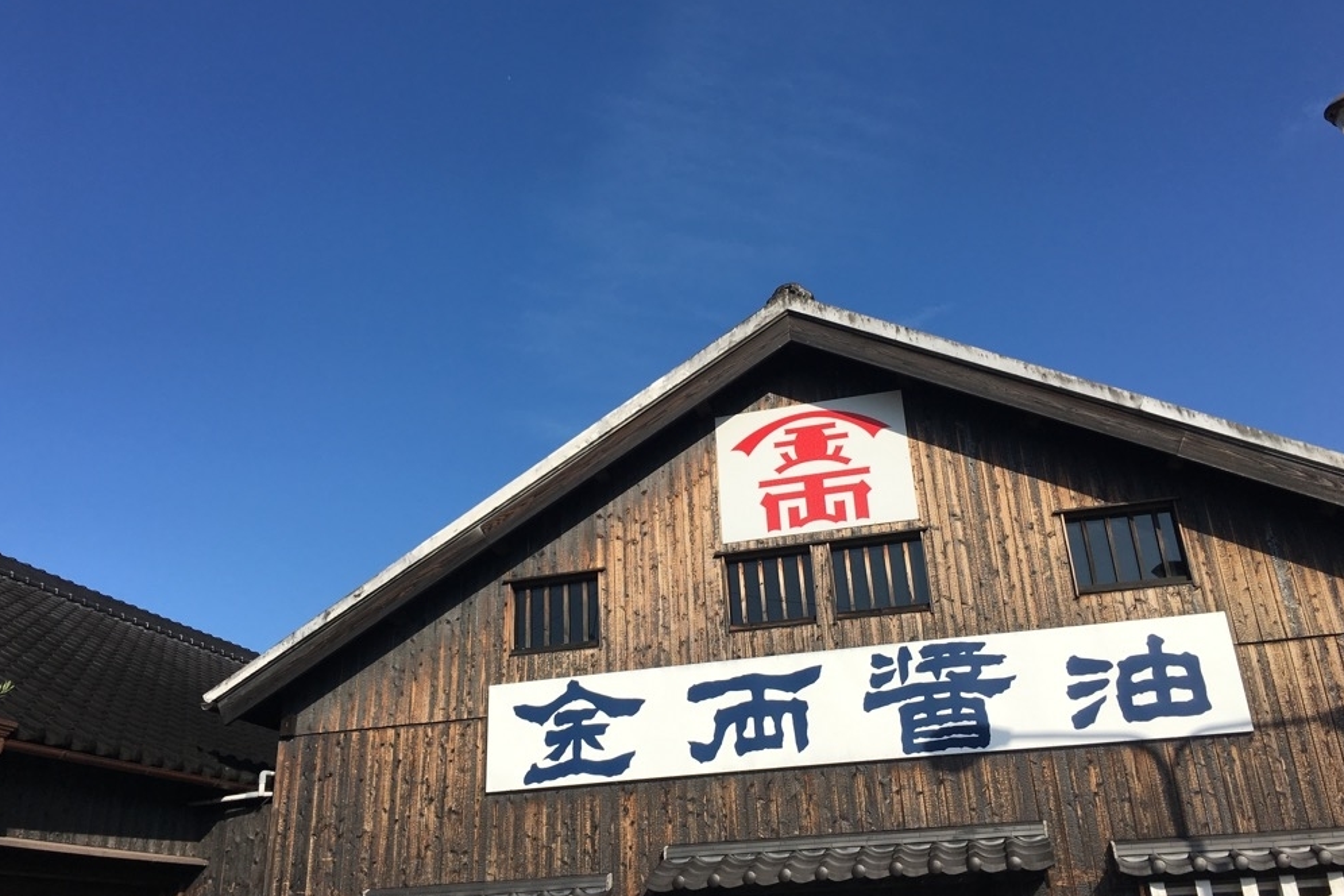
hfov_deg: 60.3
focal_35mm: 31
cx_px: 665
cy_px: 420
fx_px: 1157
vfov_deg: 42.3
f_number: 2.2
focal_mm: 4.15
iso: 25
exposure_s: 1/2564
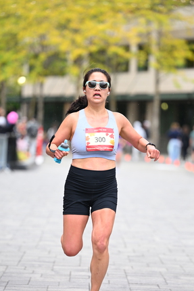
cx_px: 100
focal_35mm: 179
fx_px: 1446
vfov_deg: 11.5
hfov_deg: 7.7
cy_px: 174
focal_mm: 140
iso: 1250
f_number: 2.8
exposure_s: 1/1600
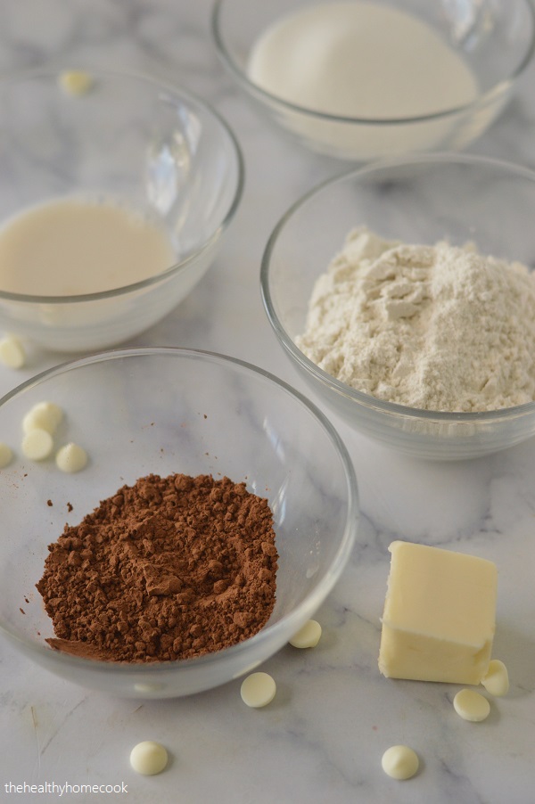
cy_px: 402
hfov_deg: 18.2
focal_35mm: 75
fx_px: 1674
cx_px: 268
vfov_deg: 27.0
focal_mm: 50
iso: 1000
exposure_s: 1/500
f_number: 2.8
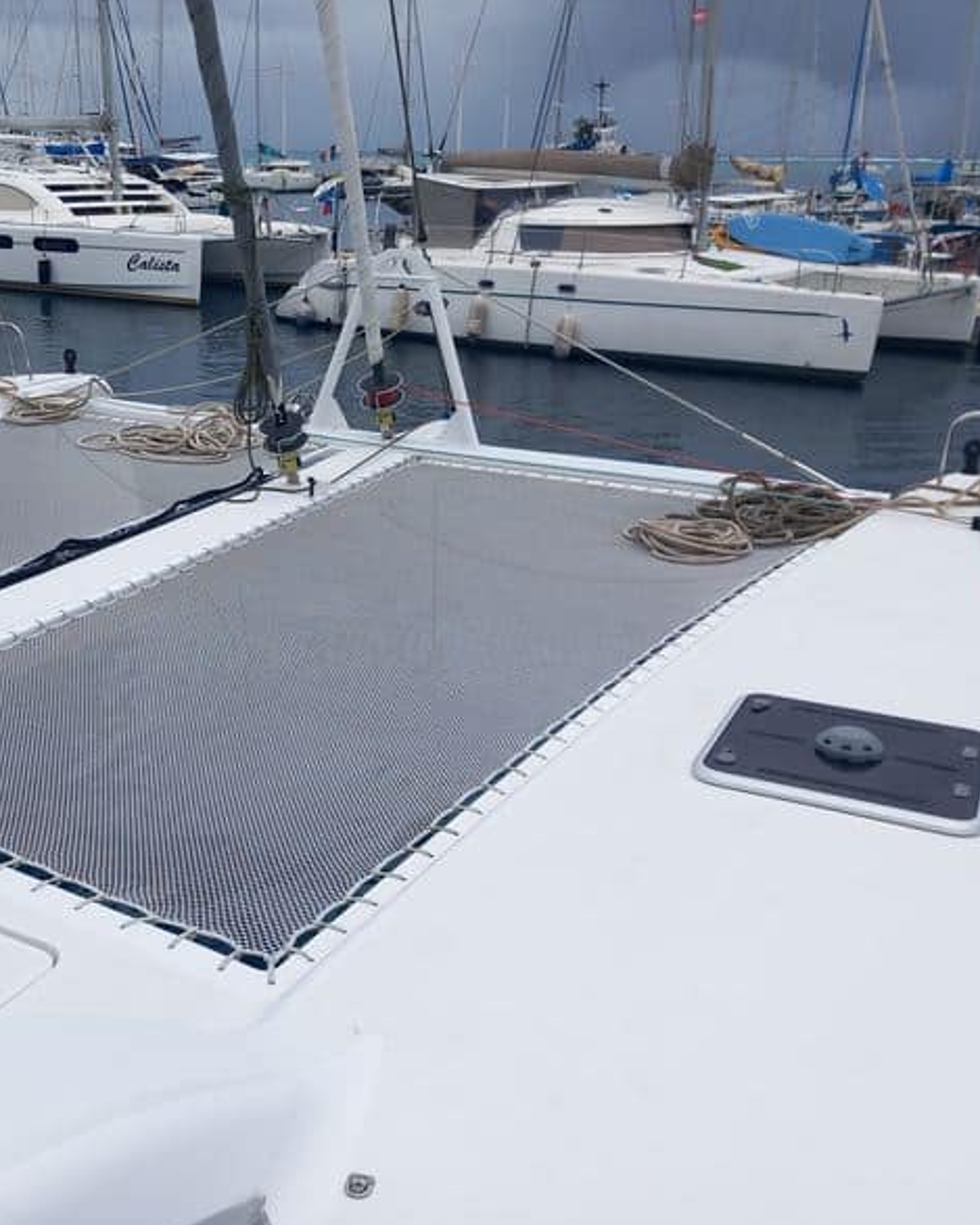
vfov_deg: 50.3
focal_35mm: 36
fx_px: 1305
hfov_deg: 40.2
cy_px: 625
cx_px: 263
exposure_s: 1/240
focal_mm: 4
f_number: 1.8
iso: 20
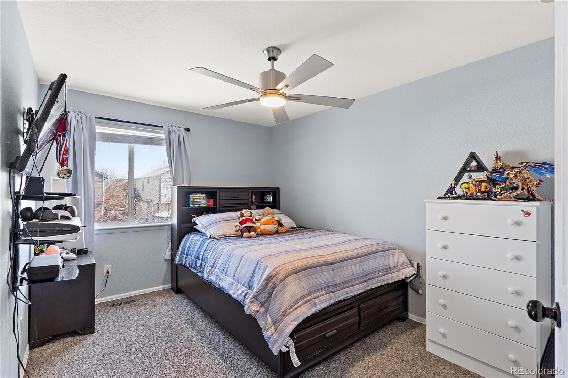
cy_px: 189
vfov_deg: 72.0
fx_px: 260
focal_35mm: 16
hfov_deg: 95.0
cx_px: 284
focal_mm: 11
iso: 100
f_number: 8
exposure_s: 1.3
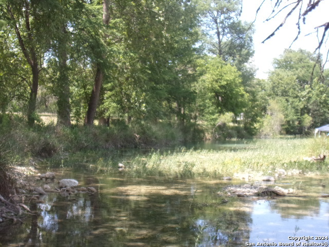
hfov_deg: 41.2
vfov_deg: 31.5
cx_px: 164
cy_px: 124
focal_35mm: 46
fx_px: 437
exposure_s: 1/160
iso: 80
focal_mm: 8.3
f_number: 4.1
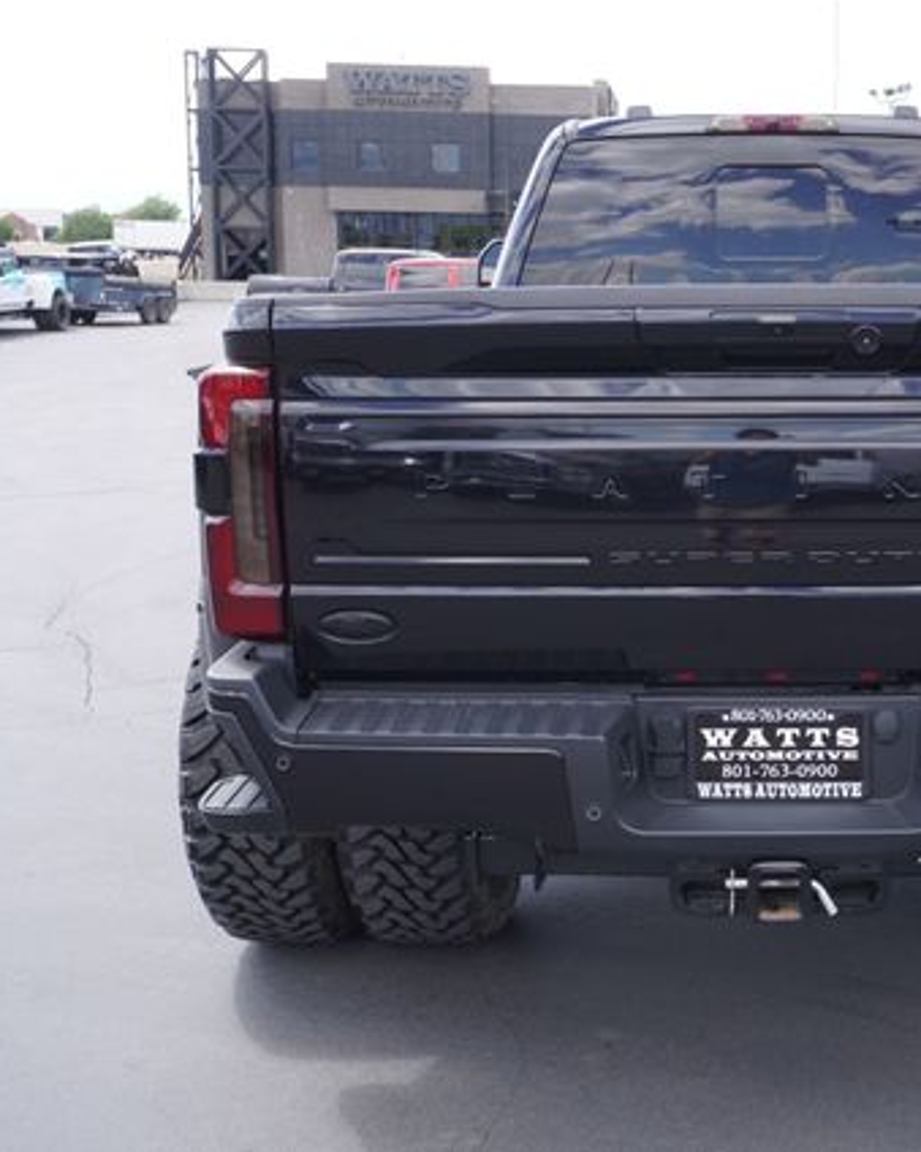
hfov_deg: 32.6
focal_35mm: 45
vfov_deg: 41.4
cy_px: 576
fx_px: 1524
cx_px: 753
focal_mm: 21
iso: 100
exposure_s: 1/100
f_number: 5.6
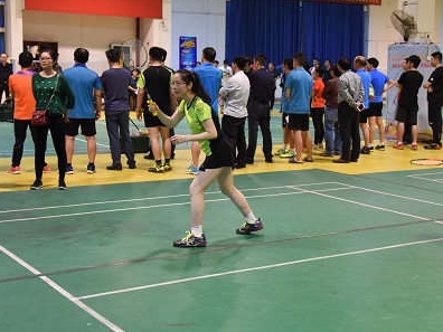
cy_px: 147
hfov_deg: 32.6
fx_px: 755
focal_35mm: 59
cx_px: 266
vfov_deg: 24.8
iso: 2200
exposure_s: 1/40
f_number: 4.2
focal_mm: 38
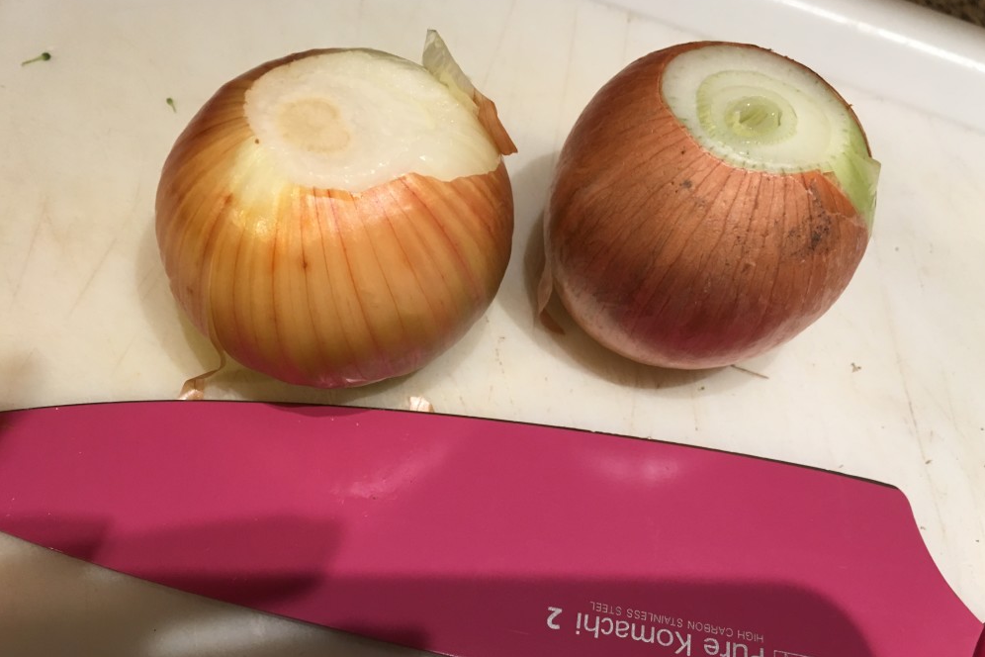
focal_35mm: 31
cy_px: 341
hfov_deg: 60.3
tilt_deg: -59.6
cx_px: 504
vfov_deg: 42.3
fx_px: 848
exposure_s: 1/30
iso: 100
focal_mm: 4.15
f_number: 2.2
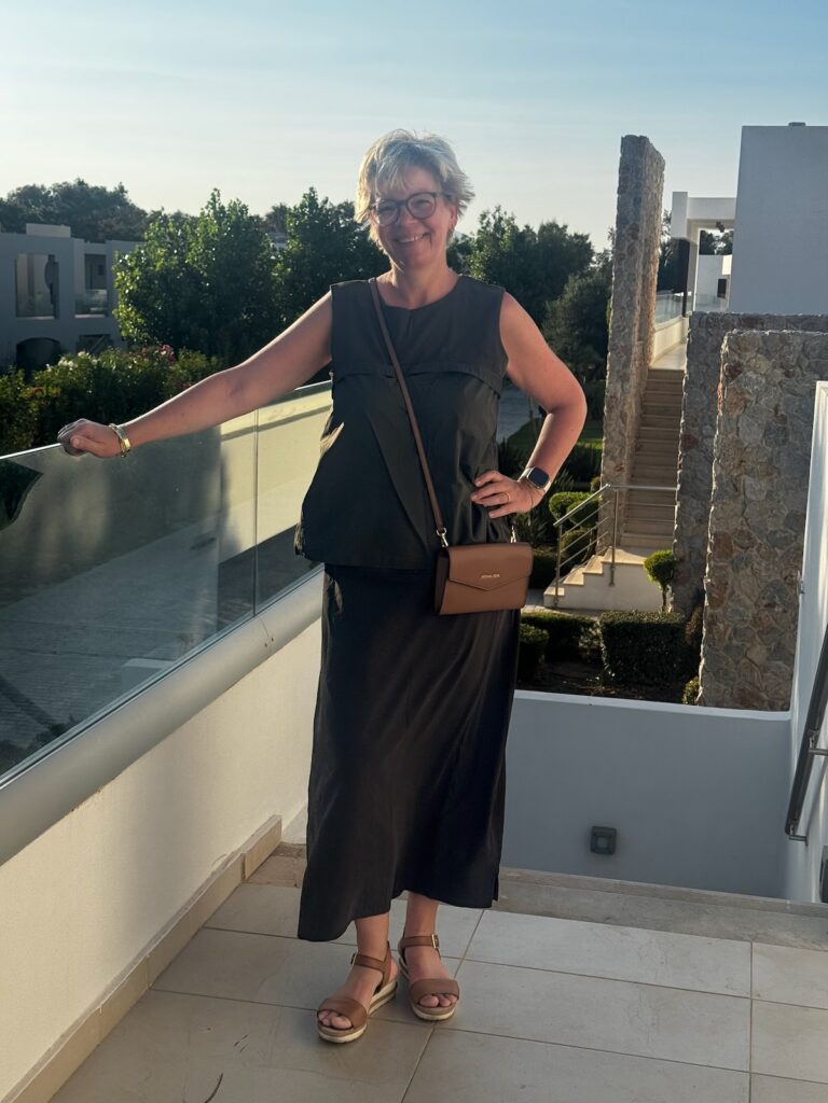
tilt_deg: -10.6
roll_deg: -1.8
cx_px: 414
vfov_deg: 39.7
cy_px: 552
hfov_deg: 30.3
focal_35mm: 48
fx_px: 1531
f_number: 1.78
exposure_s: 1/3425
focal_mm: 6.76
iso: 64
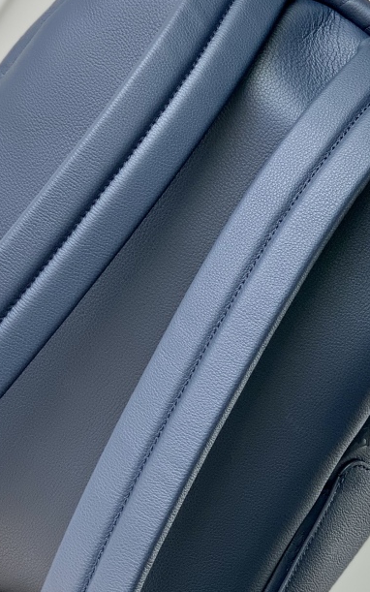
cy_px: 205
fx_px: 2097
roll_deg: -33.8
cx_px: 153
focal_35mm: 130
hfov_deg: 10.1
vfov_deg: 16.0
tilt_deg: -0.8
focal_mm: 6
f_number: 2.4
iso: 16
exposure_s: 1/122
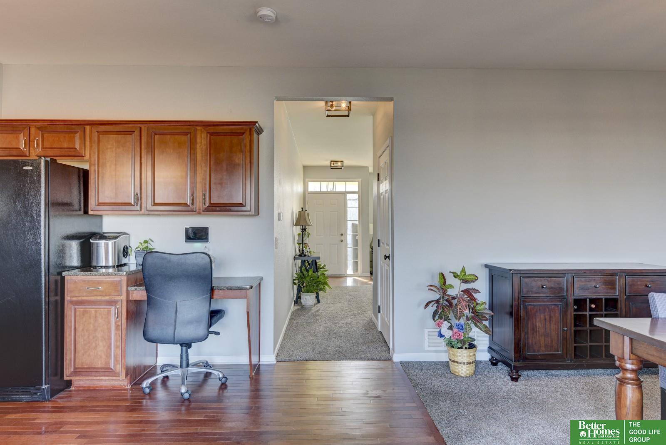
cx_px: 333
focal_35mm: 24
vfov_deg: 53.2
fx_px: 444
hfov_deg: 73.7
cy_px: 222
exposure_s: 1/15
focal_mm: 24
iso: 400
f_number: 8
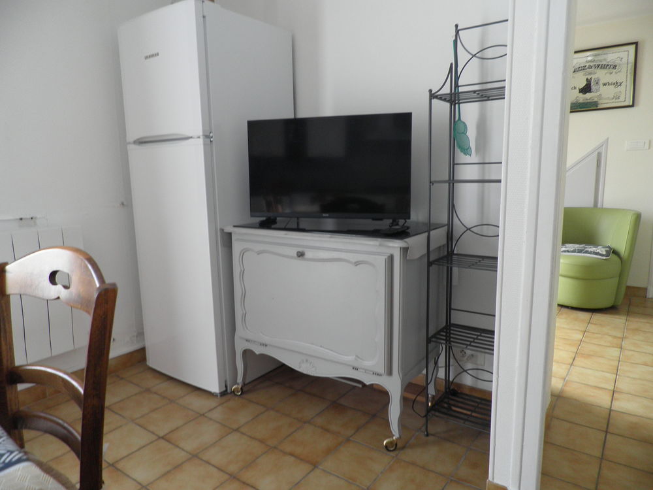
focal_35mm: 24
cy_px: 245
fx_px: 453
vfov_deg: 56.8
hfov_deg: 71.6
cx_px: 326
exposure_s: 1/30
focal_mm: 4.3
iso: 125
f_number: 3.3
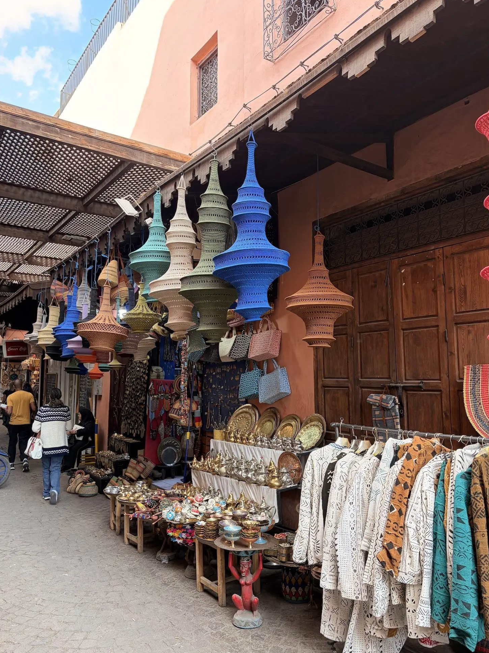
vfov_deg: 65.3
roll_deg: +0.1
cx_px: 248
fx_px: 509
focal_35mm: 27
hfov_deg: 51.3
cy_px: 330
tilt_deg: +6.8
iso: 40
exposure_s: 1/100
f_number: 1.6
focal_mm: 6
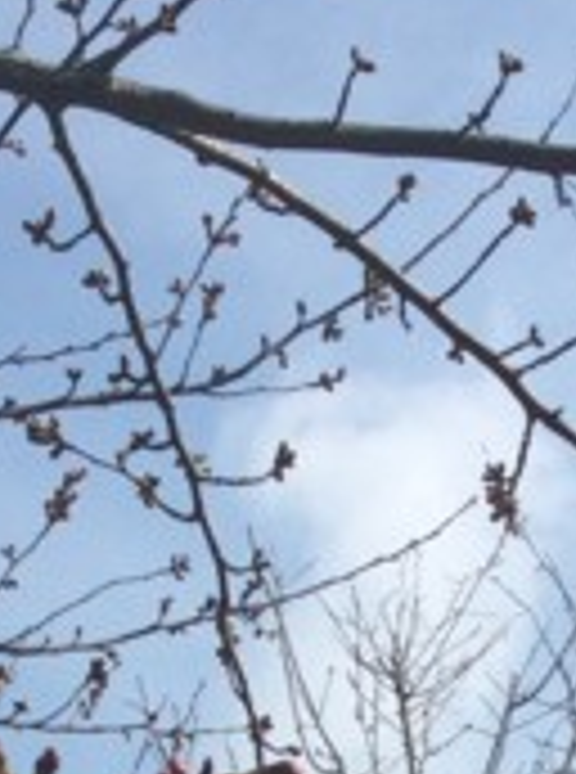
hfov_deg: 9.9
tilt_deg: +24.3
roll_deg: +0.5
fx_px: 3322
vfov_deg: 11.9
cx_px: 441
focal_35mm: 149
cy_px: 1516
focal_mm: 3.3
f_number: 2.4
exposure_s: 1/1546
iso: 32
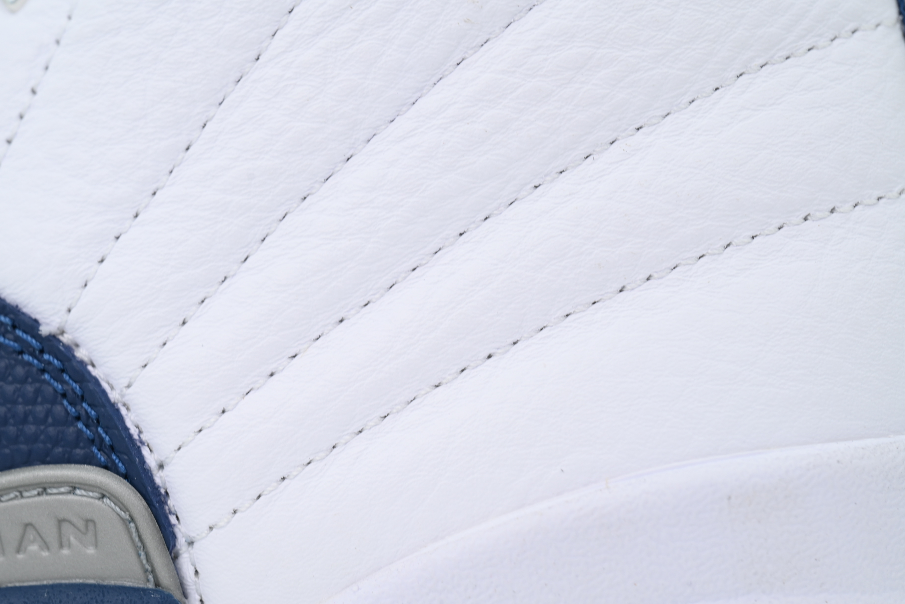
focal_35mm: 115
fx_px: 2891
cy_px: 325
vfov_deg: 11.9
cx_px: 401
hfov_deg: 17.8
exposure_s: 1/100
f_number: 10
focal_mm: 102
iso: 400
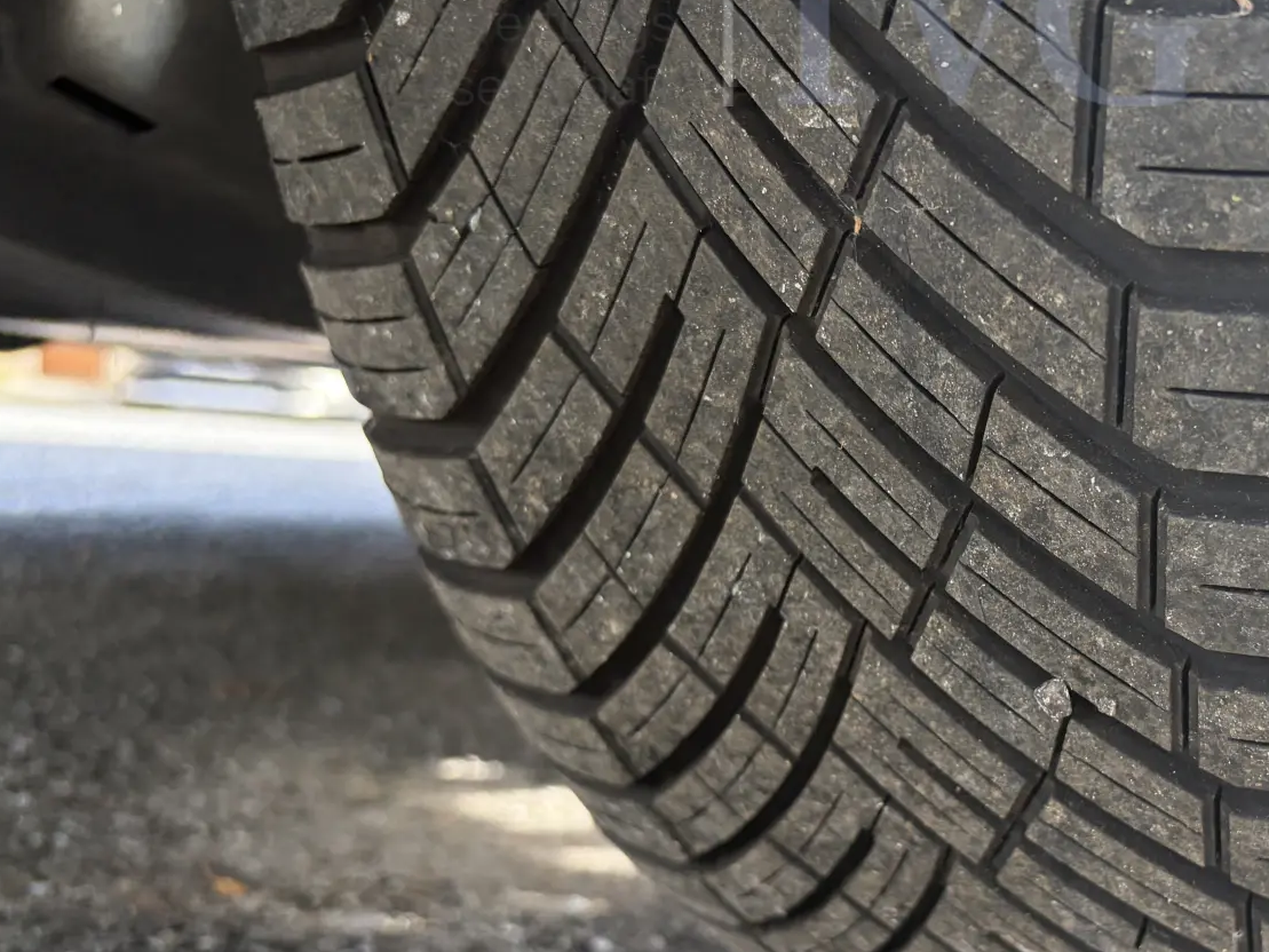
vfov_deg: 32.0
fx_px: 1650
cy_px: 595
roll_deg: -3.5
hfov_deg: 40.2
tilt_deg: -4.8
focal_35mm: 45
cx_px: 1036
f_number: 1.6
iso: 80
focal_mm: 5.96
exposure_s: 1/207
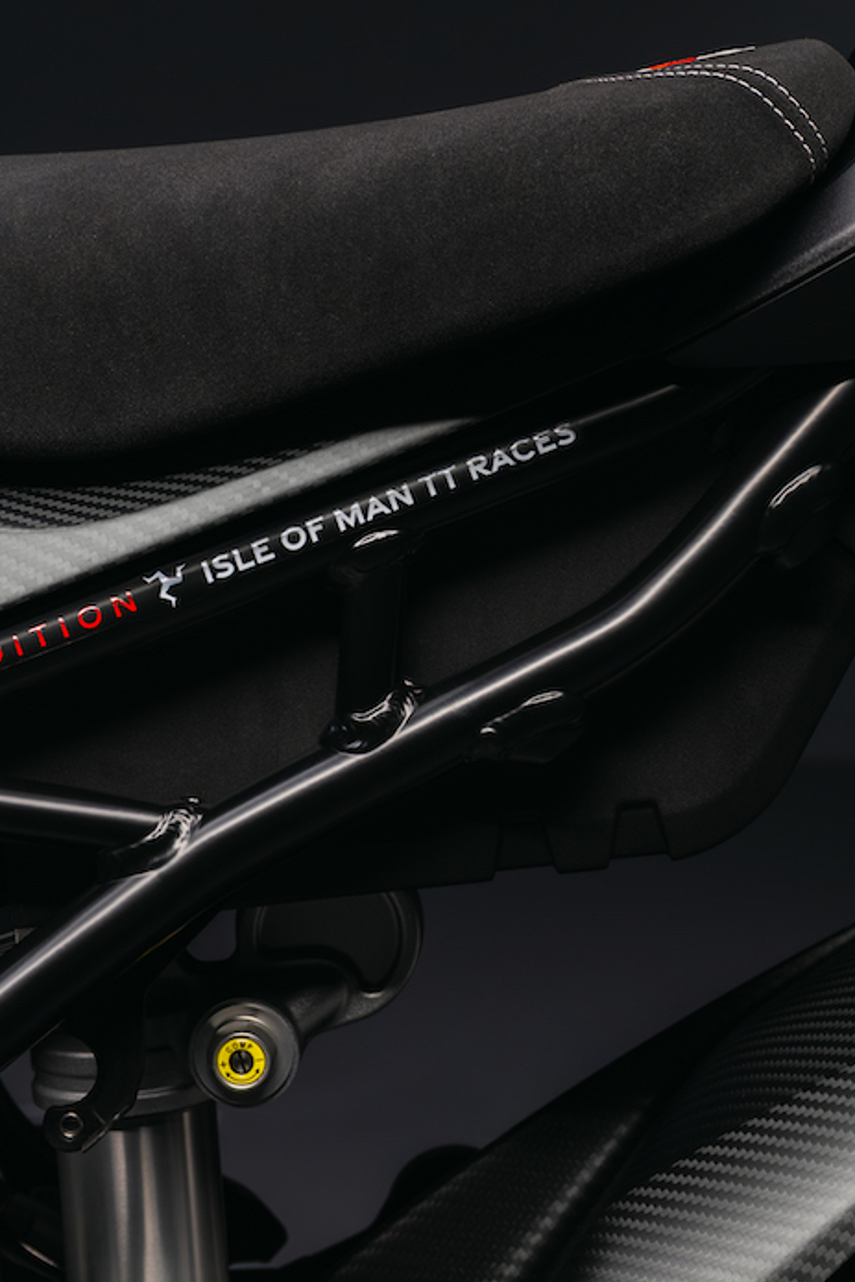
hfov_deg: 14.1
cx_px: 495
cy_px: 345
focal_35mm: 97
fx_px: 3454
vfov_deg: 20.9
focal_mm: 38
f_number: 6.3
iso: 64
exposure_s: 5
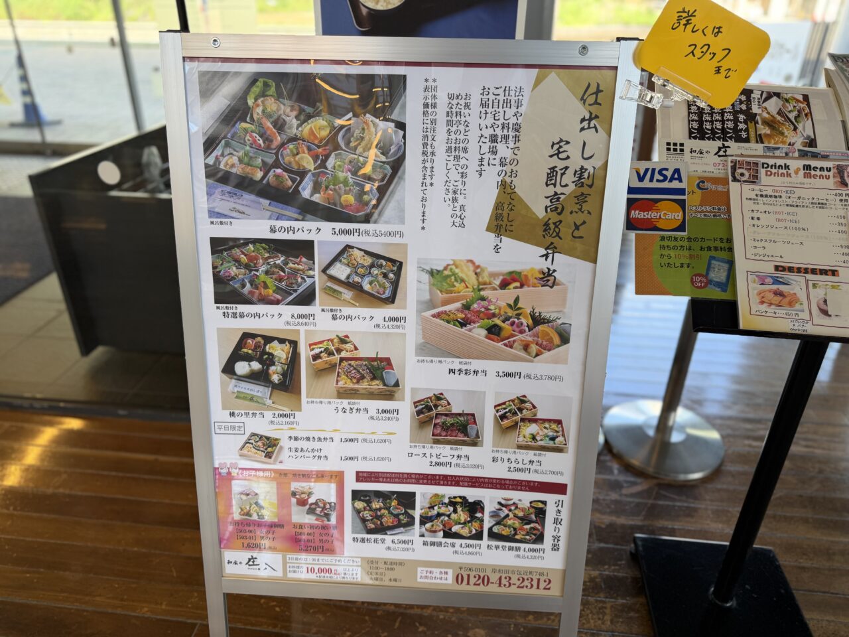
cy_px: 318
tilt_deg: -28.6
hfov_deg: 71.6
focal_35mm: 24
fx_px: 589
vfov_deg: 56.8
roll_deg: -0.6
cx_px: 424
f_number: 1.78
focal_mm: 6.76
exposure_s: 1/156
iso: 80
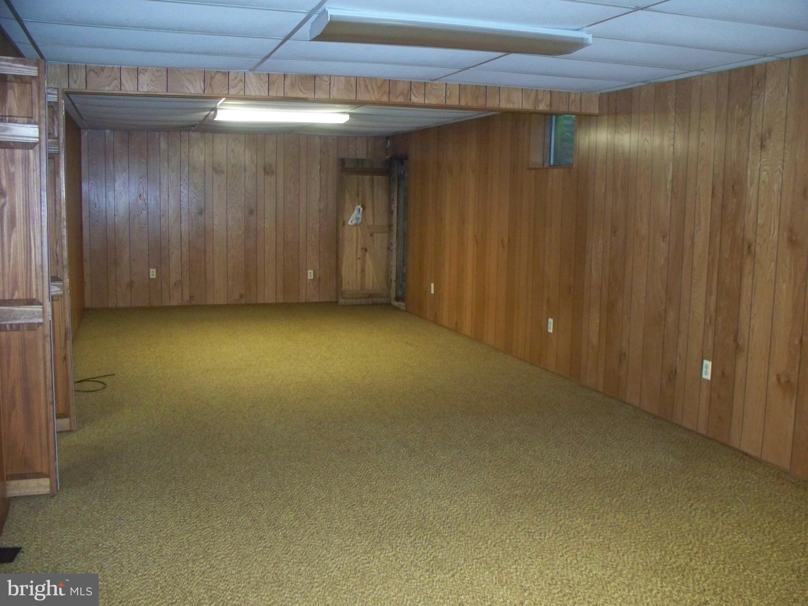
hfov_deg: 51.4
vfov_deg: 39.7
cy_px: 303
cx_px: 404
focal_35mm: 36
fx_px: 840
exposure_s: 1/30
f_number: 2.8
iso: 400
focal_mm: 7.54
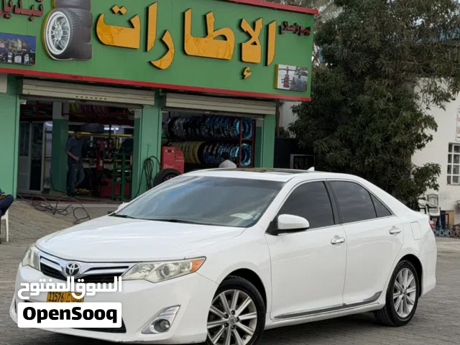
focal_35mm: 48
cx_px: 230
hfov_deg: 39.7
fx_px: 638
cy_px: 172
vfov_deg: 30.3
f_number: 1.78
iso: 64
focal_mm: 6.76
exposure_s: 1/928
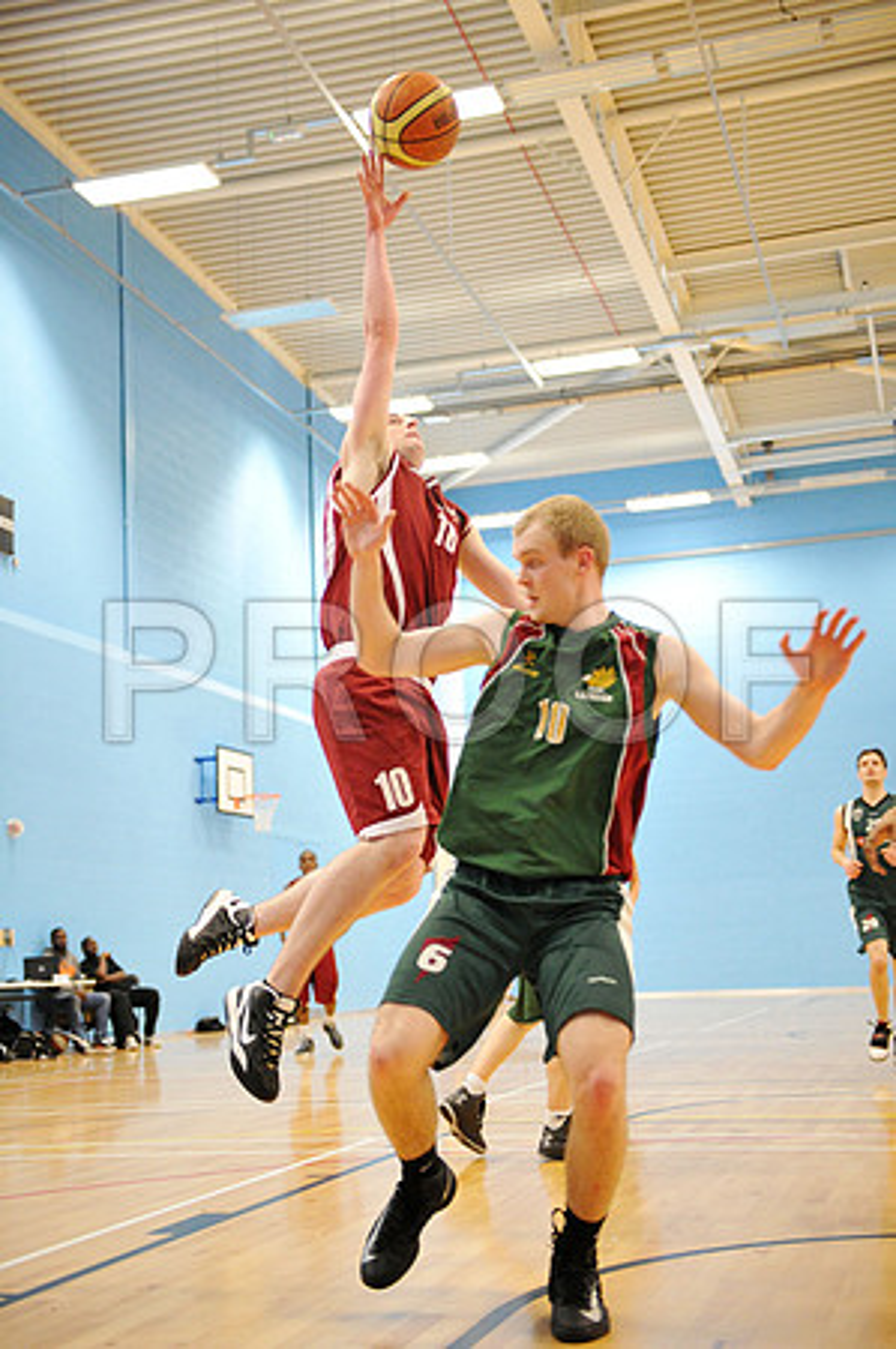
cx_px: 448
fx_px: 1796
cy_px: 674
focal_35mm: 48
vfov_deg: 41.2
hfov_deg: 28.0
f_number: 2.8
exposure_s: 1/400
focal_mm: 48
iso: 8000
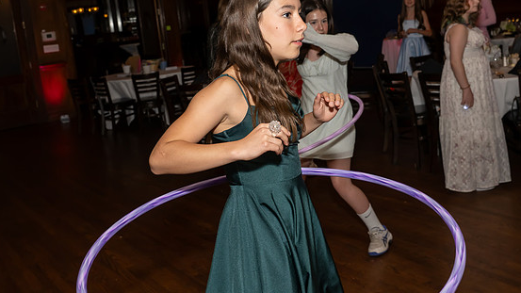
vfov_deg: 26.9
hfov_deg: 46.4
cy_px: 96
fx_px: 608
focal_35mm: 44
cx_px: 253
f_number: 7.1
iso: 500
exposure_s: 1/250
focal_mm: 29
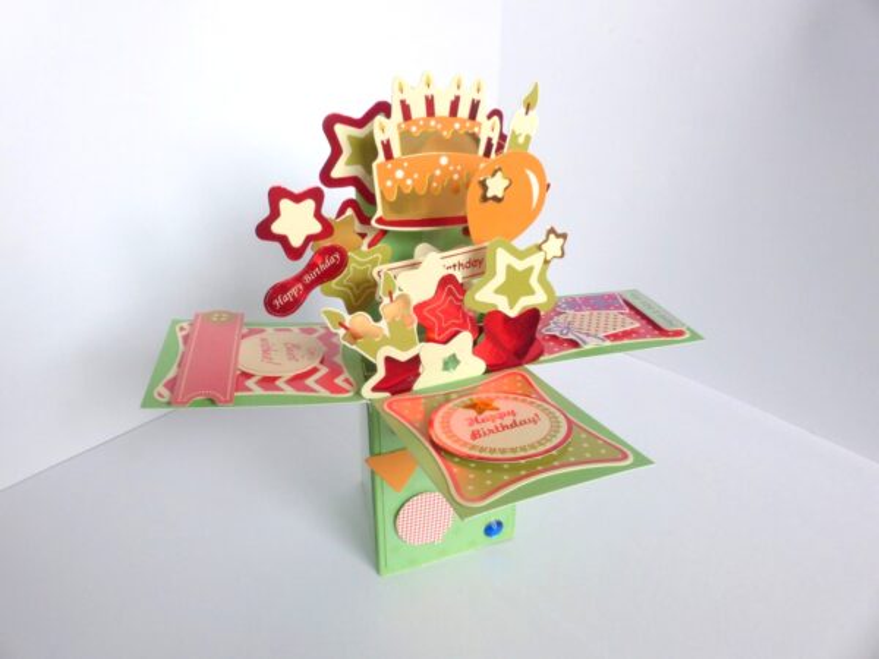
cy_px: 330
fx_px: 635
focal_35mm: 25
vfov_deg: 54.9
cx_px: 440
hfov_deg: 69.4
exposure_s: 1/250
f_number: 5
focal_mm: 4.5
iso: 200
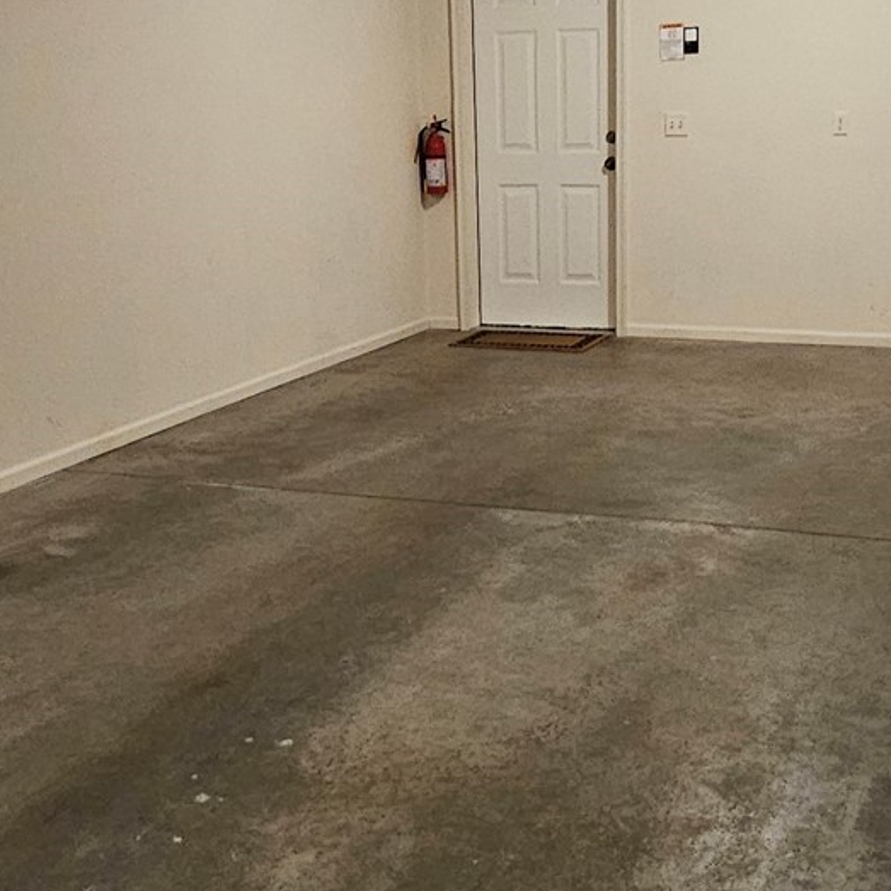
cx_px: 506
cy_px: 480
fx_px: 1310
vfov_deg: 37.5
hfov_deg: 37.5
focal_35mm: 45
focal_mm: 2.2
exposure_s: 1/30
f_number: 2.2
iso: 500
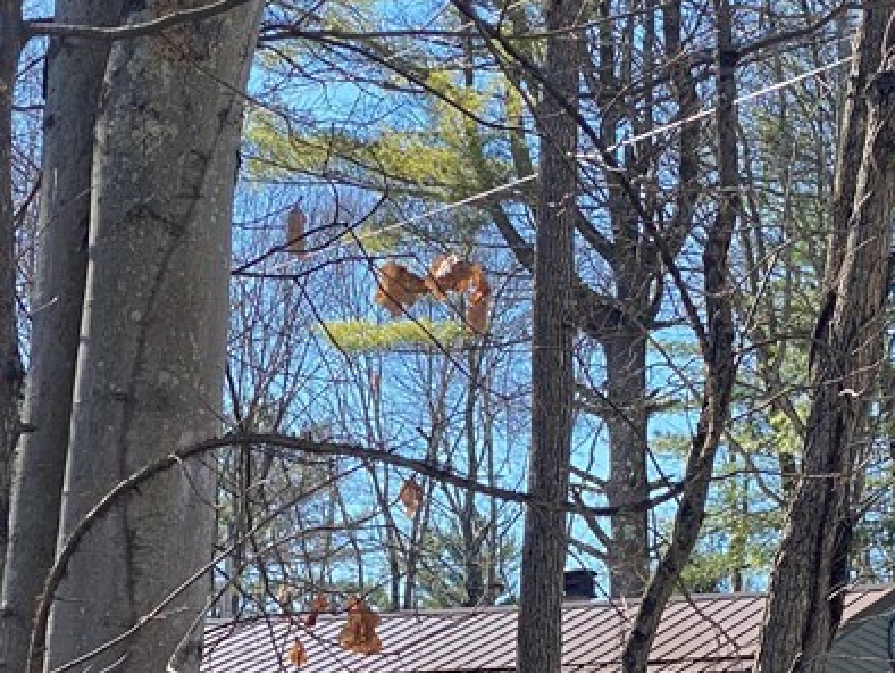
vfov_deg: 11.0
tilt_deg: +10.9
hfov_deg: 14.6
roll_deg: -1.5
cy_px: 527
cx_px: 309
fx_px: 3493
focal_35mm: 135
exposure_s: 1/421
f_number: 2
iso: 20
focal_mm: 6
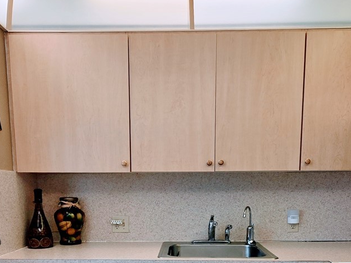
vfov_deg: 39.7
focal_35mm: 33
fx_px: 335
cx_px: 172
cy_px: 239
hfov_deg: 55.3
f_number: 1.9
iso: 50
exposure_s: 1/120
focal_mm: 2.2
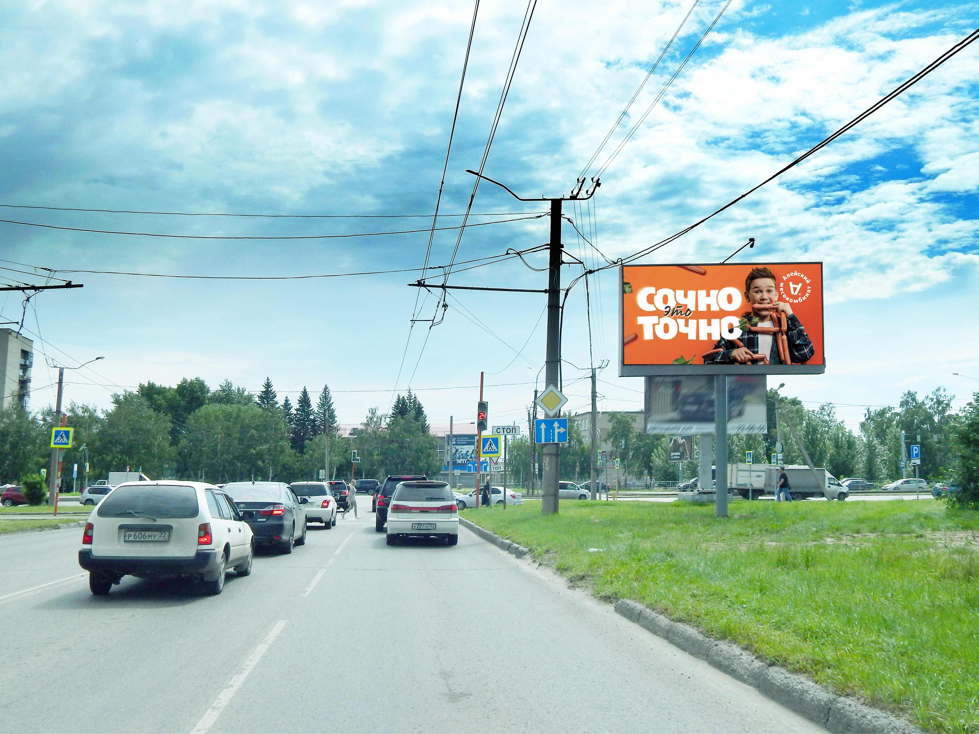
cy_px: 367
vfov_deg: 45.4
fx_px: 877
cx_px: 490
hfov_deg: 58.4
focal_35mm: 31
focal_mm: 5.6
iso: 125
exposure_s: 1/1000
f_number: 6.5
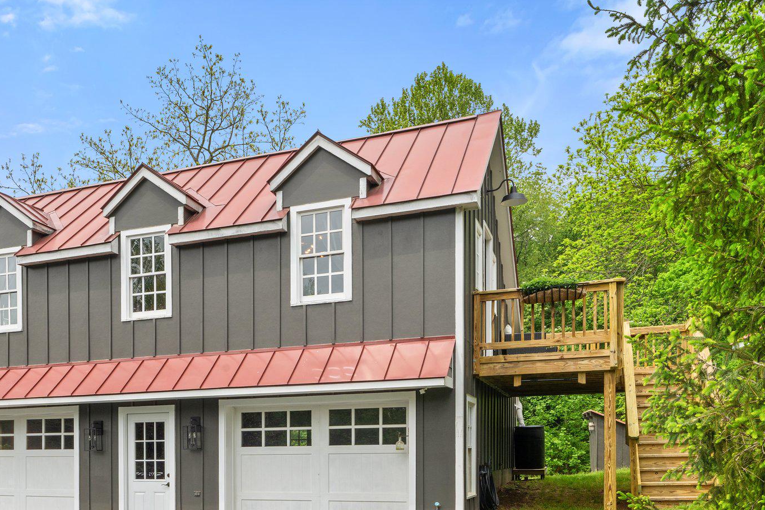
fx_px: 765
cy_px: 354
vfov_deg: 36.4
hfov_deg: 52.0
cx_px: 248
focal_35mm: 36
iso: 250
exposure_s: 1/125
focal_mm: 24
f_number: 14
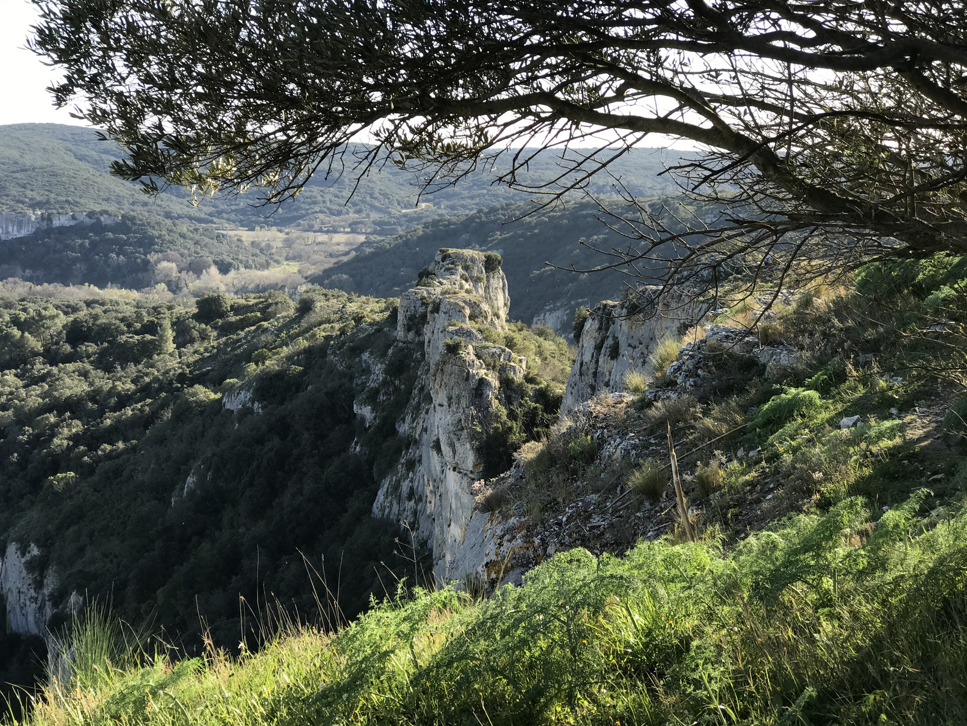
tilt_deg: -7.6
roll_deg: -0.8
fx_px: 1592
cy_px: 363
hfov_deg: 33.8
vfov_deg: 25.7
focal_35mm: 57
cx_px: 484
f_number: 2.8
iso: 20
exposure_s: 1/189
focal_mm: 6.6
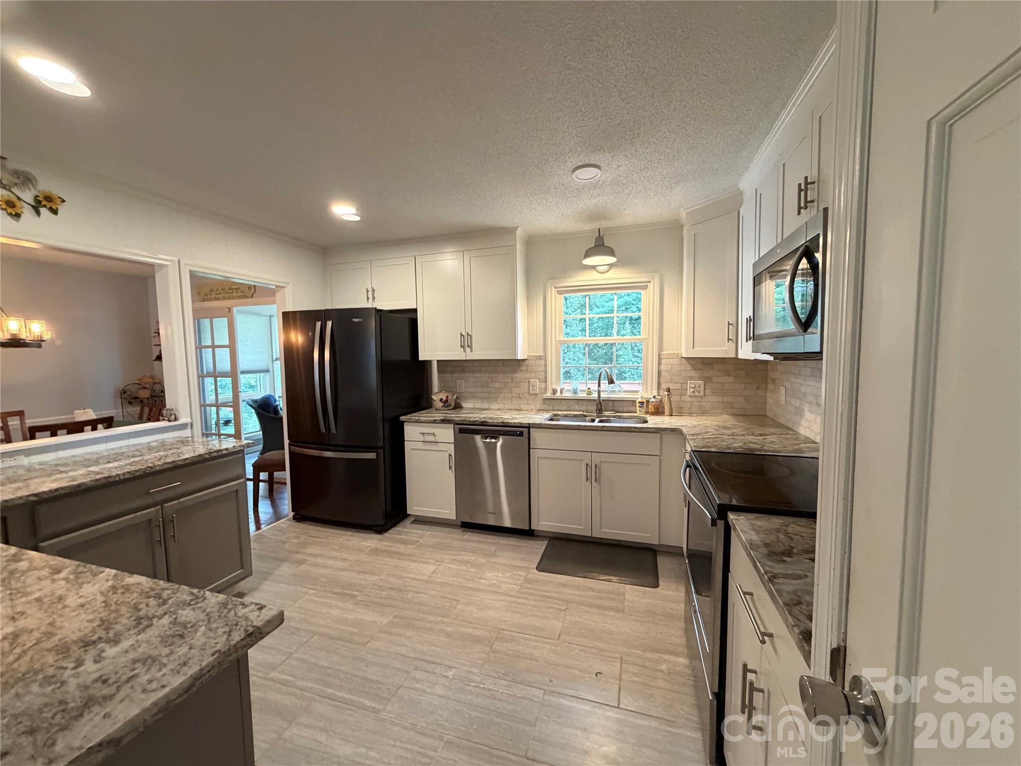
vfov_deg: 85.7
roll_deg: +1.3
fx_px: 413
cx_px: 510
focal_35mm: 14
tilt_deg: -4.1
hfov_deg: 102.1
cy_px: 383
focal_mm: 2.22
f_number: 2.2
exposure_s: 1/60
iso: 400
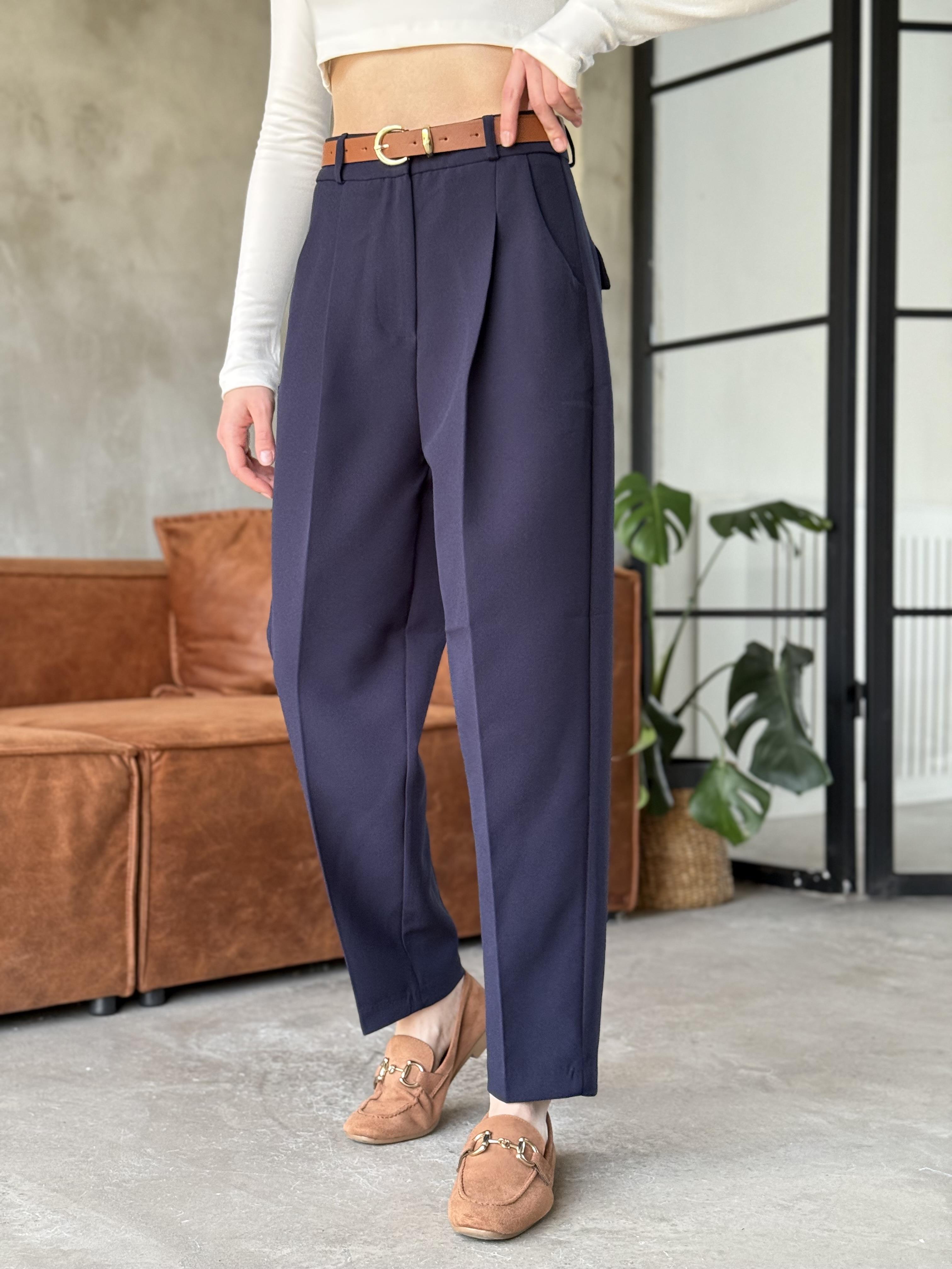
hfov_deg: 30.3
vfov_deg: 39.7
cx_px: 476
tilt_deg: -0.6
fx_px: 1760
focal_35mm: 48
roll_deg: -0.1
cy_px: 634
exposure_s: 1/60
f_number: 1.78
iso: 250
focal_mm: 6.76
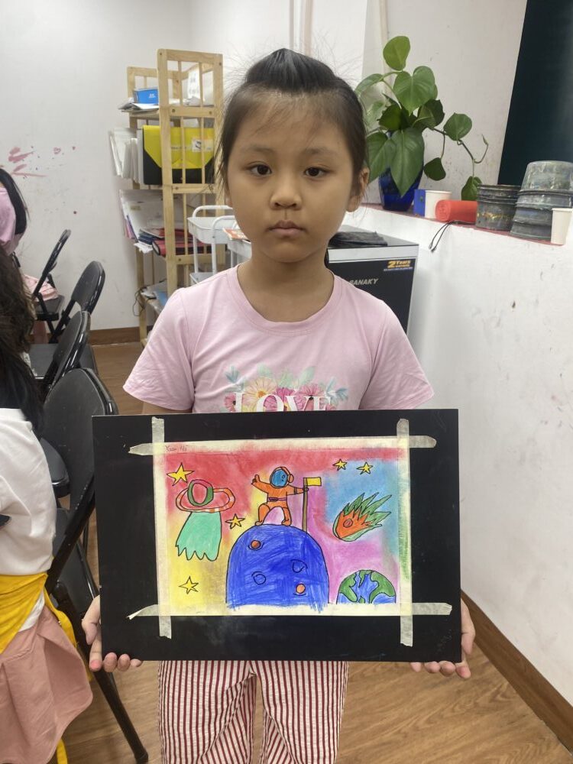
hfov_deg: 53.1
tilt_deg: -19.8
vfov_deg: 67.3
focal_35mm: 26
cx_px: 286
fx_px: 574
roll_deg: -2.6
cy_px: 382
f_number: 1.8
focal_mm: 4.25
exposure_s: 1/100
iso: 50
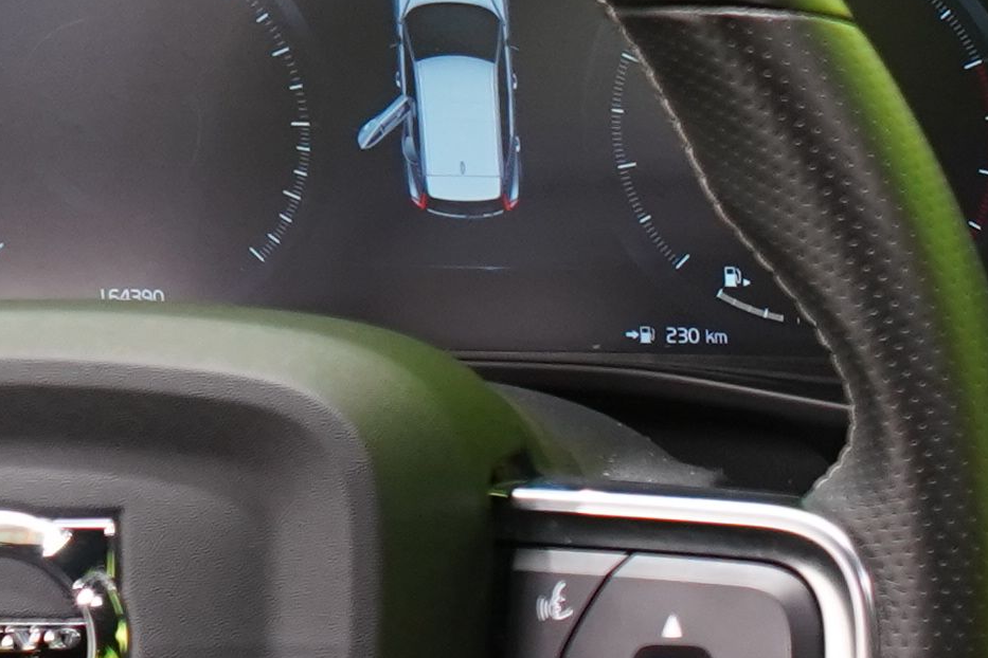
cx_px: 2018
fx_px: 4940
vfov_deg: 7.3
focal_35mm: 180
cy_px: 1429
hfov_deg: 10.4
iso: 1250
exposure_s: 1/20
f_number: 5
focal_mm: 28
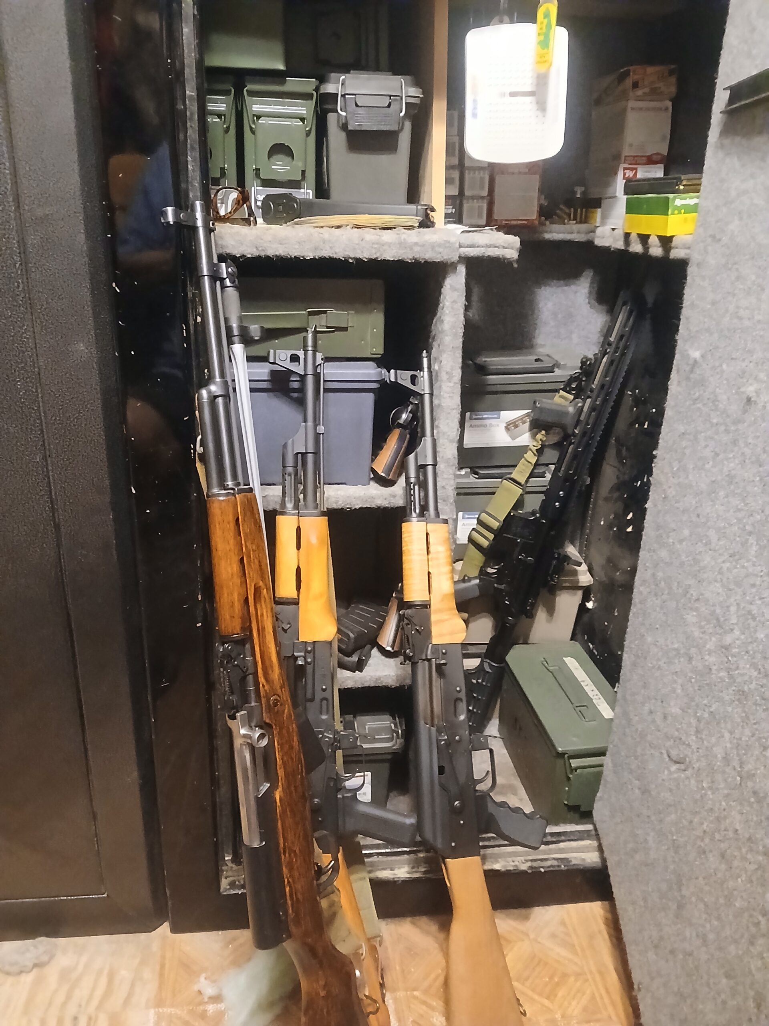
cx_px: 384
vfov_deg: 67.3
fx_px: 770
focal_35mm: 26
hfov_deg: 53.1
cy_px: 513
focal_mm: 3.98
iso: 2000
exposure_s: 1/15
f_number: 1.8
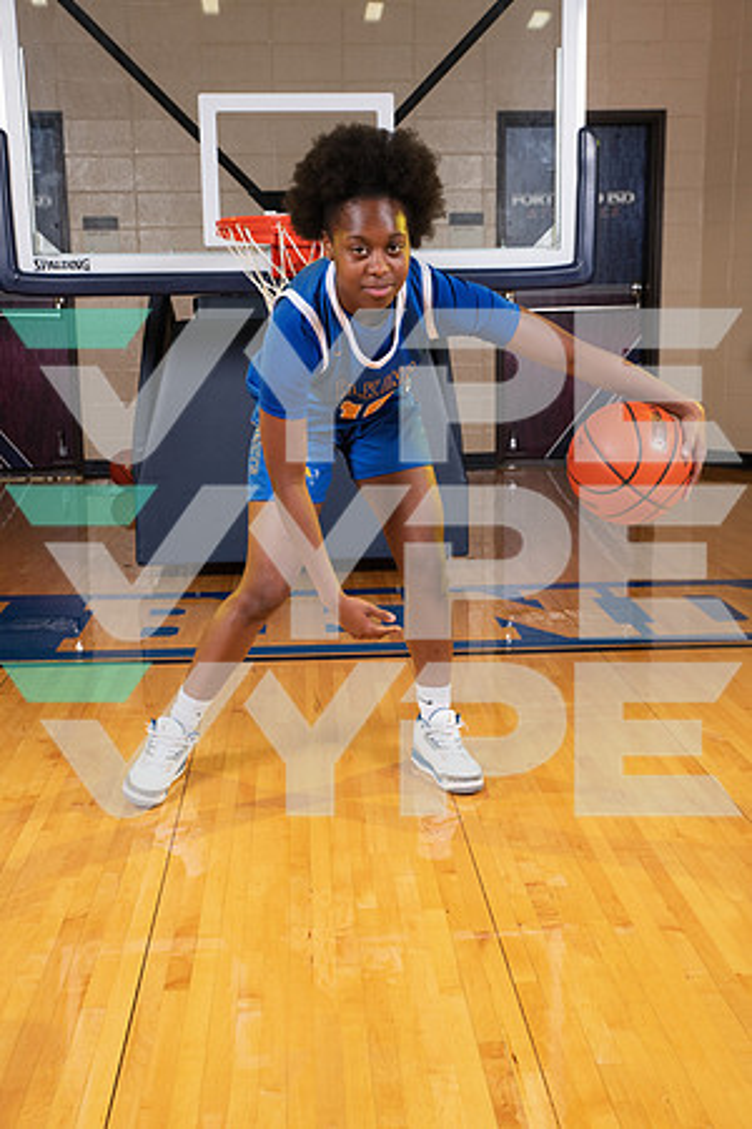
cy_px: 564
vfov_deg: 44.5
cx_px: 376
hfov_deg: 30.5
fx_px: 1379
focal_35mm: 44
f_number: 7.1
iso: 320
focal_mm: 44
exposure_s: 1/320
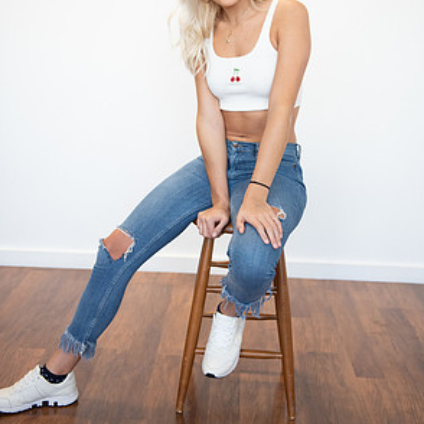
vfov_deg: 32.6
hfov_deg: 32.8
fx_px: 721
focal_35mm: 52
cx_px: 212
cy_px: 157
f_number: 2.8
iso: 2000
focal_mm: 40
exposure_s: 1/250
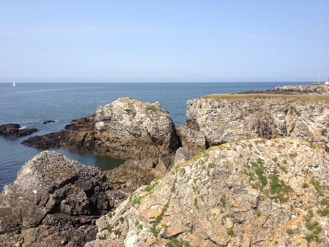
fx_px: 333
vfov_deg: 40.7
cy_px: 124
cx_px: 164
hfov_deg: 52.6
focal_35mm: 35
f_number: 2.4
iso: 50
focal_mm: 4.28
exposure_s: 1/1416
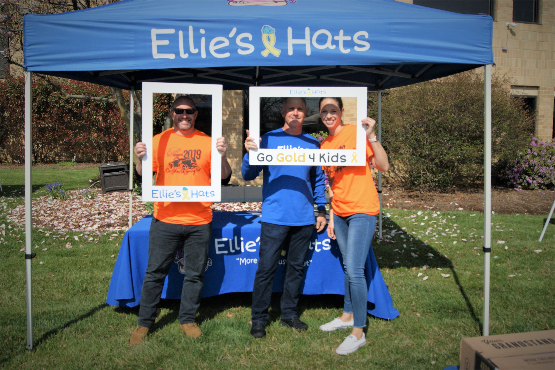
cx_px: 278
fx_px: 508
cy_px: 185
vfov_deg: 39.9
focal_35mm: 33
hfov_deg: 57.3
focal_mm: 22
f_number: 10
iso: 100
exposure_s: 1/400
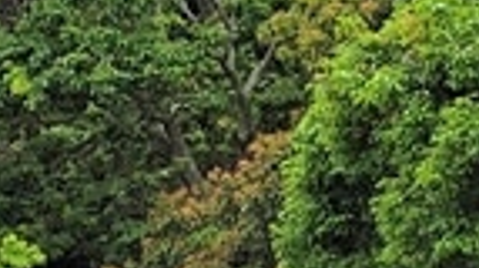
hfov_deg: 8.7
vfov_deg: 6.0
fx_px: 2512
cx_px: -1025
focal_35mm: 198
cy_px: 389
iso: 40
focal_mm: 5.4
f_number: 1.8
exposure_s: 1/2752
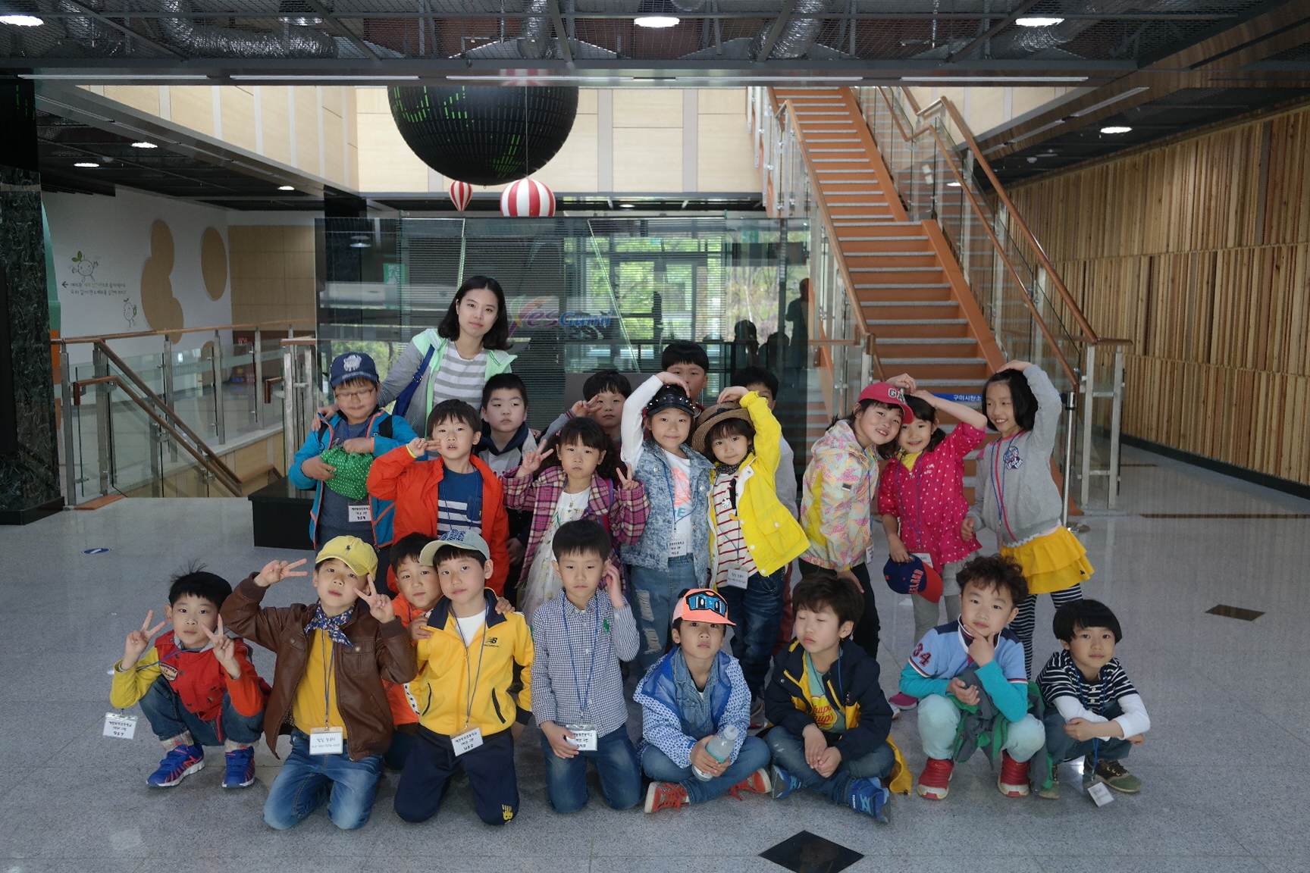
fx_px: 1092
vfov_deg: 43.6
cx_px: 655
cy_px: 436
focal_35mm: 30
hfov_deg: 61.9
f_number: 3.5
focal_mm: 20
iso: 200
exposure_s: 1/40
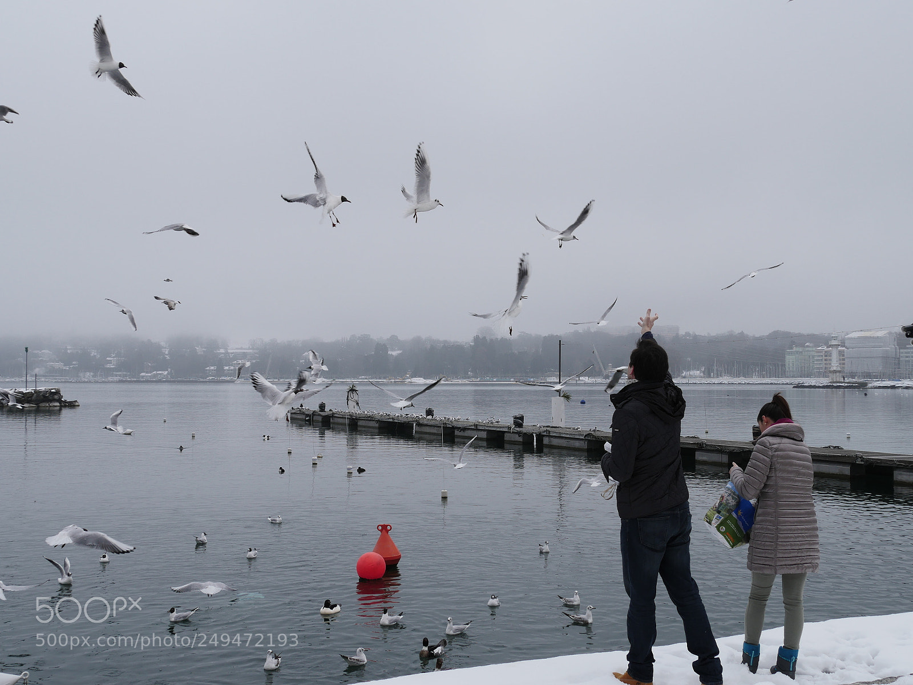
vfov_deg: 37.7
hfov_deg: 49.0
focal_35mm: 38
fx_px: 1002
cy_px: 342
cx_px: 456
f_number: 8
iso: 200
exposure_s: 1/400
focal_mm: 19
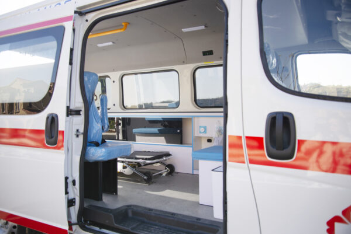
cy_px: 117
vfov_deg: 46.5
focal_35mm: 28
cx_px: 176
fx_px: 273
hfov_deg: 65.4
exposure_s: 1/1250
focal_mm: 28
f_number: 4
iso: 100
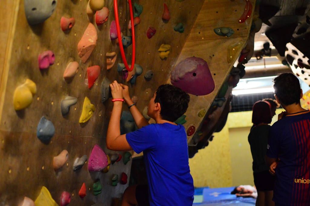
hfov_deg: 37.9
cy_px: 103
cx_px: 155
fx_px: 452
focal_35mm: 52
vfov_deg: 25.7
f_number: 1.8
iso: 3200
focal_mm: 35
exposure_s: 1/250
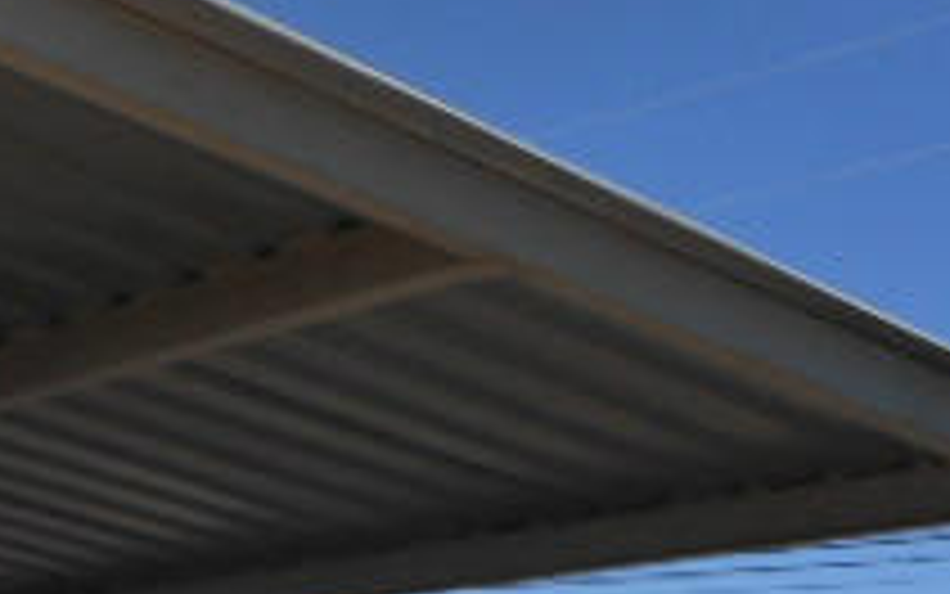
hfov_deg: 20.6
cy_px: 936
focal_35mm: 90
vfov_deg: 13.5
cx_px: -347
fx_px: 2331
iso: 80
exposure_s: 1/1250
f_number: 3.7
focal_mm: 5
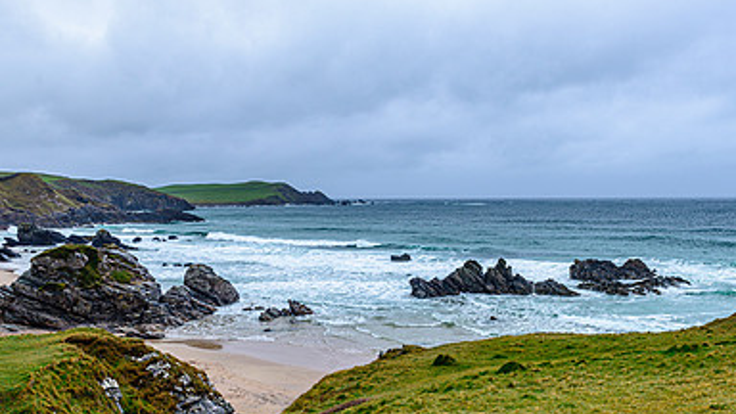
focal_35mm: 38
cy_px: 288
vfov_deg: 30.9
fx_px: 742
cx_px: 310
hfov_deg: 52.6
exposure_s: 1/30
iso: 100
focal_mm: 24
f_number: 8
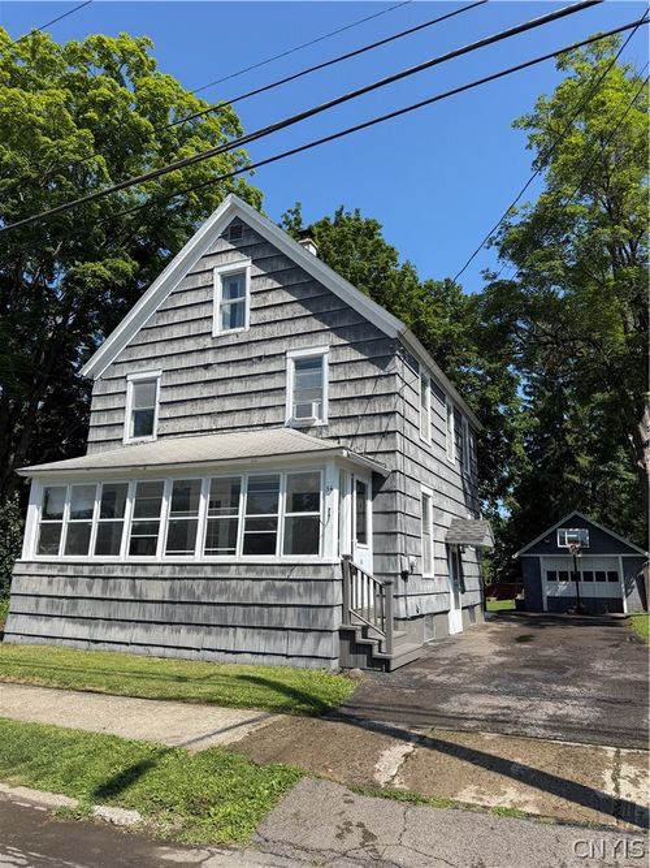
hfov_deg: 56.8
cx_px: 325
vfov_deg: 71.6
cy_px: 434
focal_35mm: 24
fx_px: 601
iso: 80
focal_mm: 6.76
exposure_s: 1/3953
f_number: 1.78
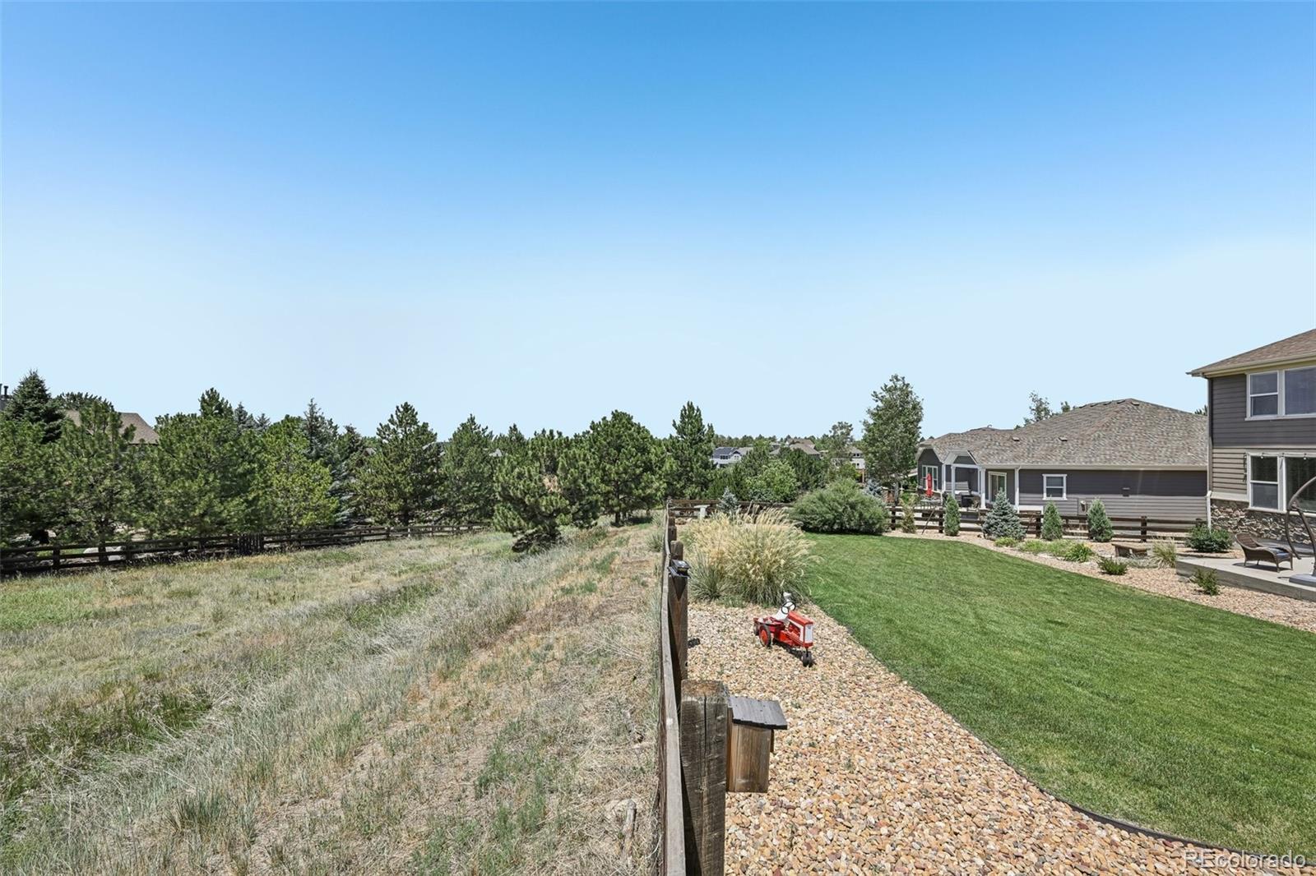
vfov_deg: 81.2
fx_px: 512
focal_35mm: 14
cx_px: 658
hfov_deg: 104.3
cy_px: 438
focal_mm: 14
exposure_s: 1/100
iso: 64
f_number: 10
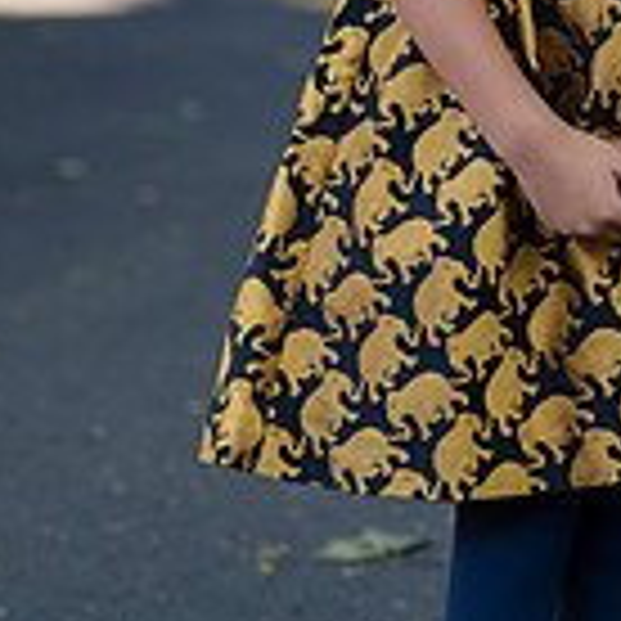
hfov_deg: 7.4
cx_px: 648
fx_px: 4770
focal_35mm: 235
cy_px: -356
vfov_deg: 7.3
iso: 800
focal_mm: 85
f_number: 4.5
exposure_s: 1/250
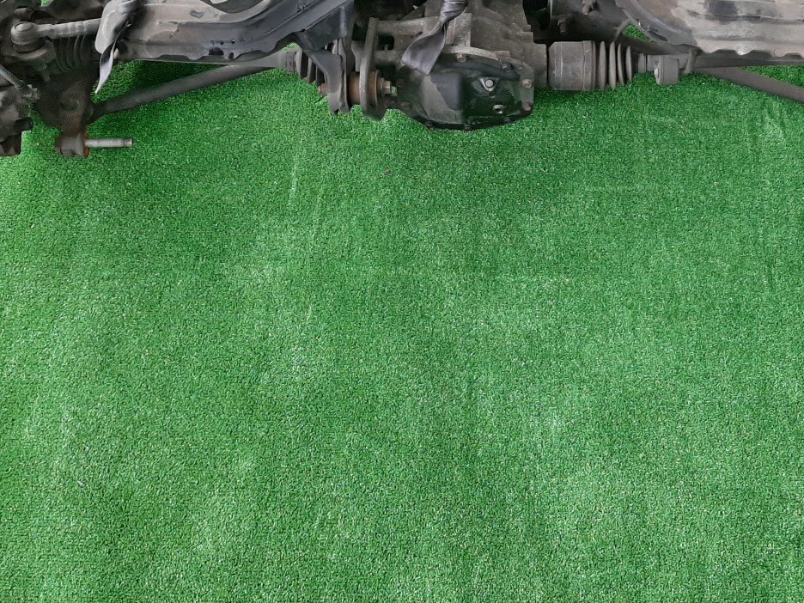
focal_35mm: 40
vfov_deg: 35.1
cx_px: 489
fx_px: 929
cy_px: 146
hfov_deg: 46.5
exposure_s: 1/50
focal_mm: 3.93
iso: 132
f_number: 1.7
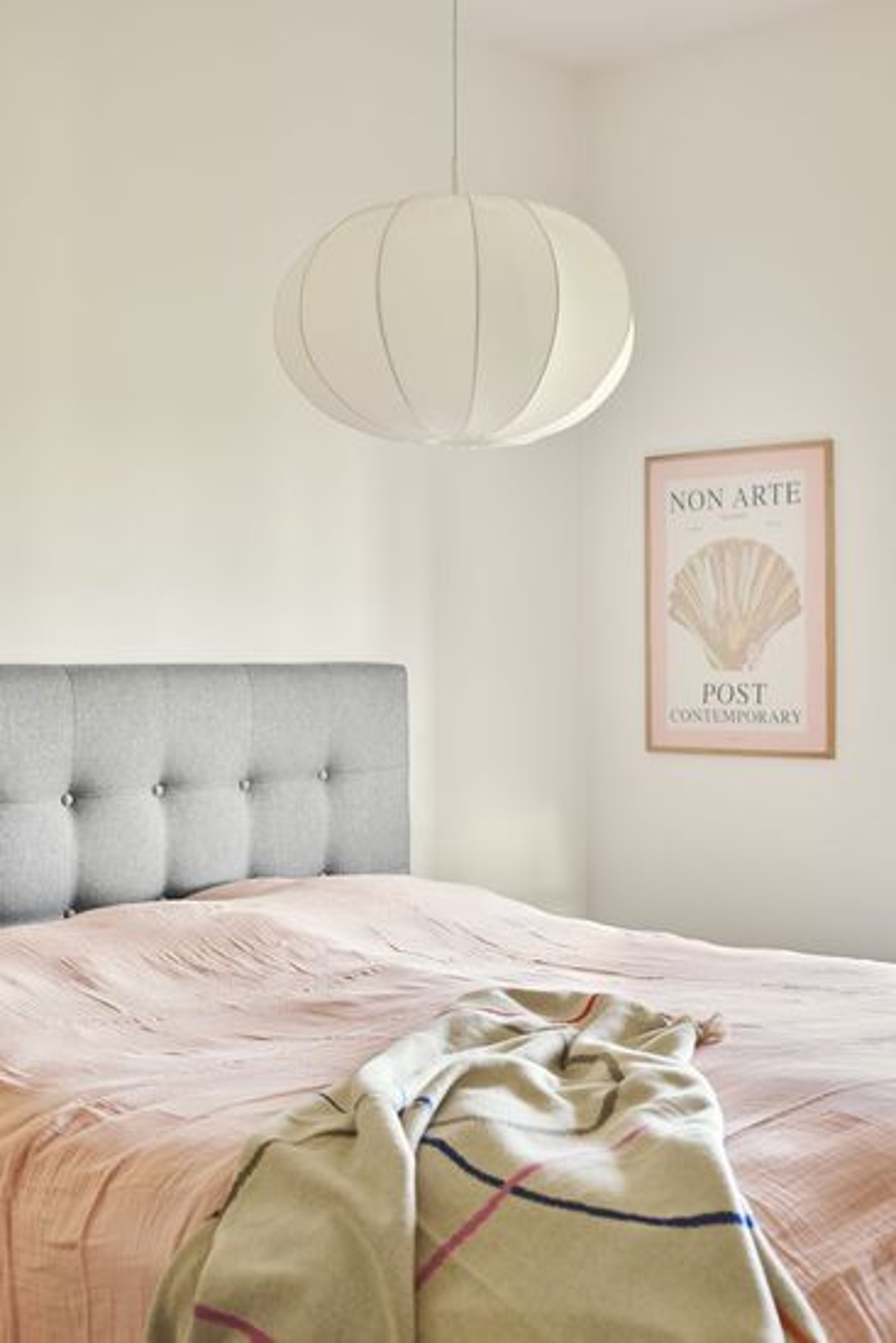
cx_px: 448
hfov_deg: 27.0
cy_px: 672
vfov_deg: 39.6
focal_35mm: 50
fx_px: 1865
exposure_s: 1
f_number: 5.6
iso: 100
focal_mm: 50
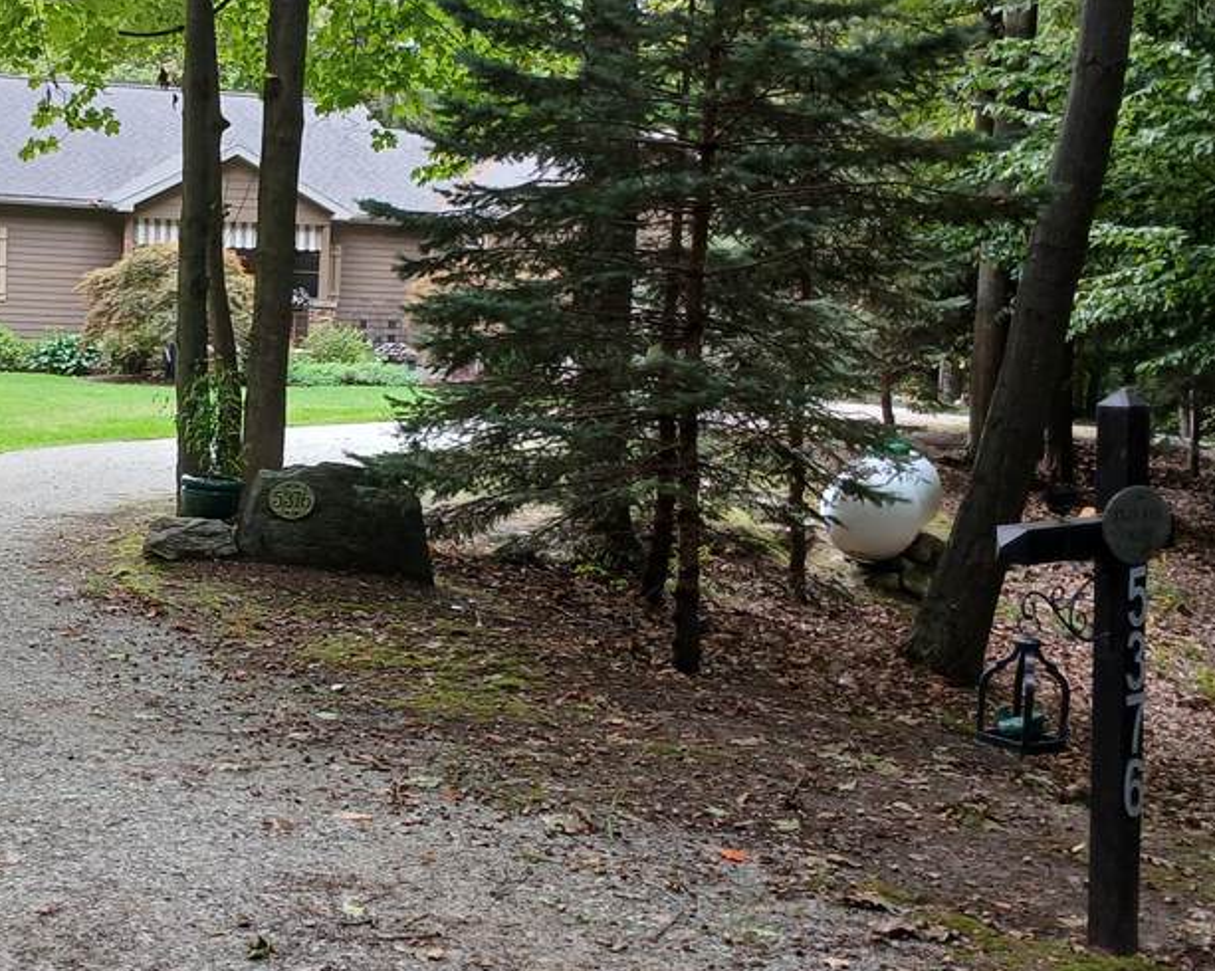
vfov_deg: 28.6
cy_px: 470
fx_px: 1905
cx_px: 246
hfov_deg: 34.3
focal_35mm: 53
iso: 40
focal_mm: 3.98
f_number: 1.8
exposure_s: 1/60
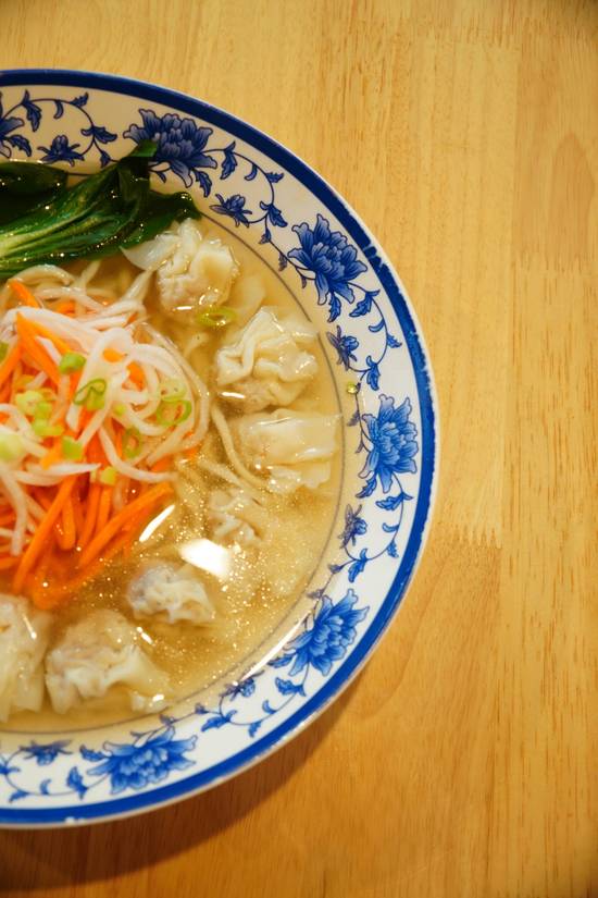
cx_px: 299
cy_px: 449
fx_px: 1196
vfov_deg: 41.1
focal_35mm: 48
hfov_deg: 28.1
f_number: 4
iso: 640
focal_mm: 32
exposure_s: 1/50
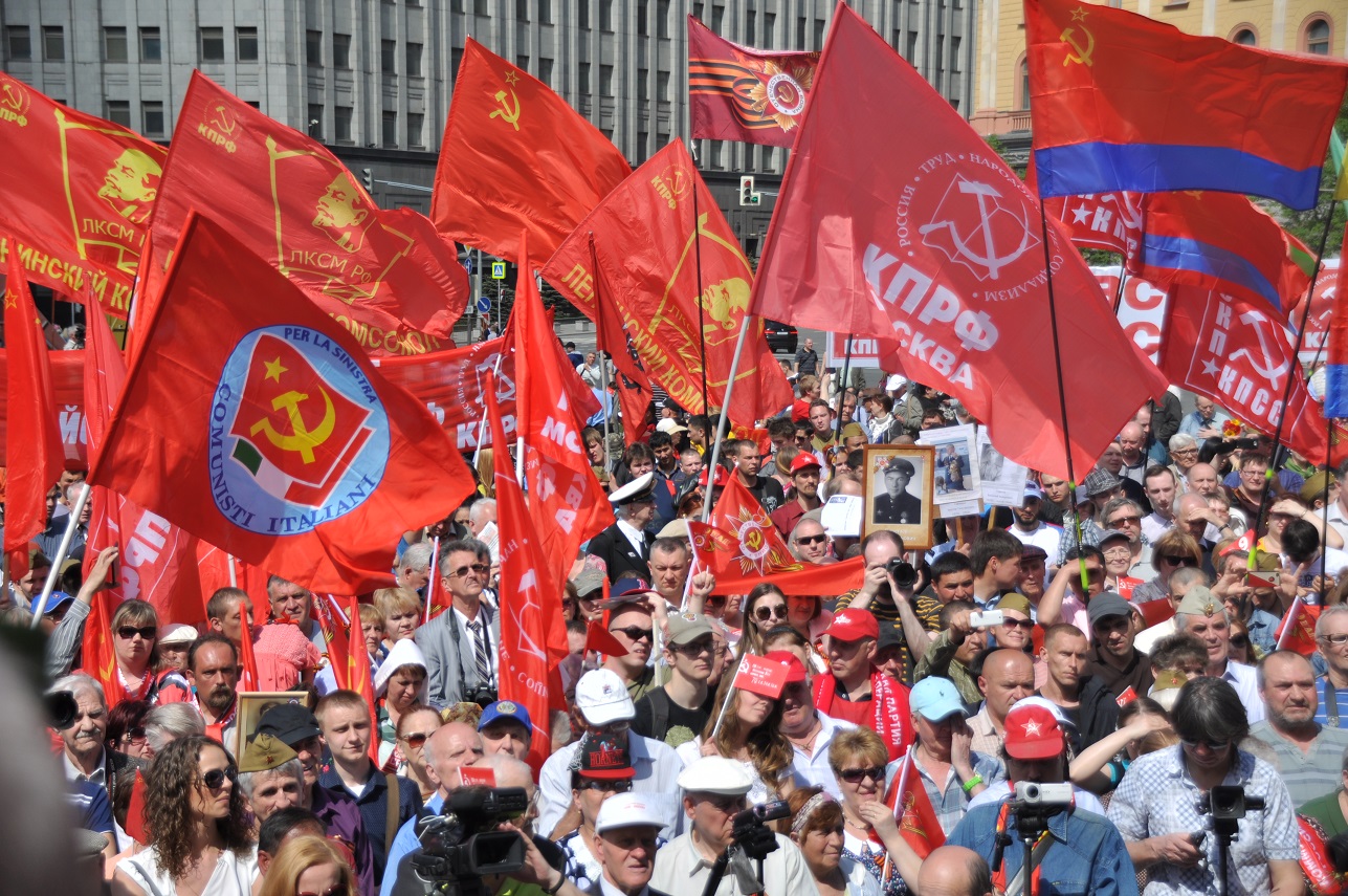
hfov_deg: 30.5
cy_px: 448
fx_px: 2468
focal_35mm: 66
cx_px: 674
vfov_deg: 20.6
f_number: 5
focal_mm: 44
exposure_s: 1/1000
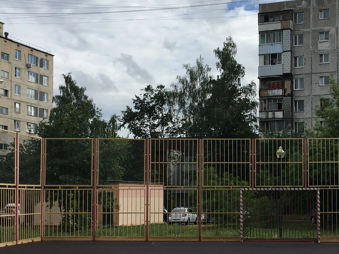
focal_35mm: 59
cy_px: 179
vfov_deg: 24.6
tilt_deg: +2.2
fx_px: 578
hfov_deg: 31.9
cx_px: 266
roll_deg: +0.9
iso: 25
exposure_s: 1/1672
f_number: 2.2
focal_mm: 4.15
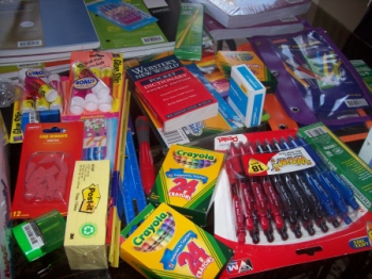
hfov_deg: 51.4
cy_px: 140
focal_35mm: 36
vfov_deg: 39.6
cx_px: 186
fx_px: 387
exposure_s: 1/64
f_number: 2.7
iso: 80
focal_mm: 6
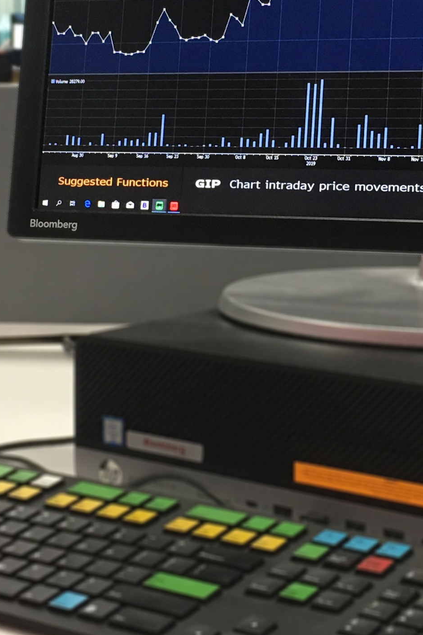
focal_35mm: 86
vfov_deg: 23.4
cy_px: 156
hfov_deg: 15.9
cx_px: 274
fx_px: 1515
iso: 125
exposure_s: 1/33
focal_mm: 4.15
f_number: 2.2
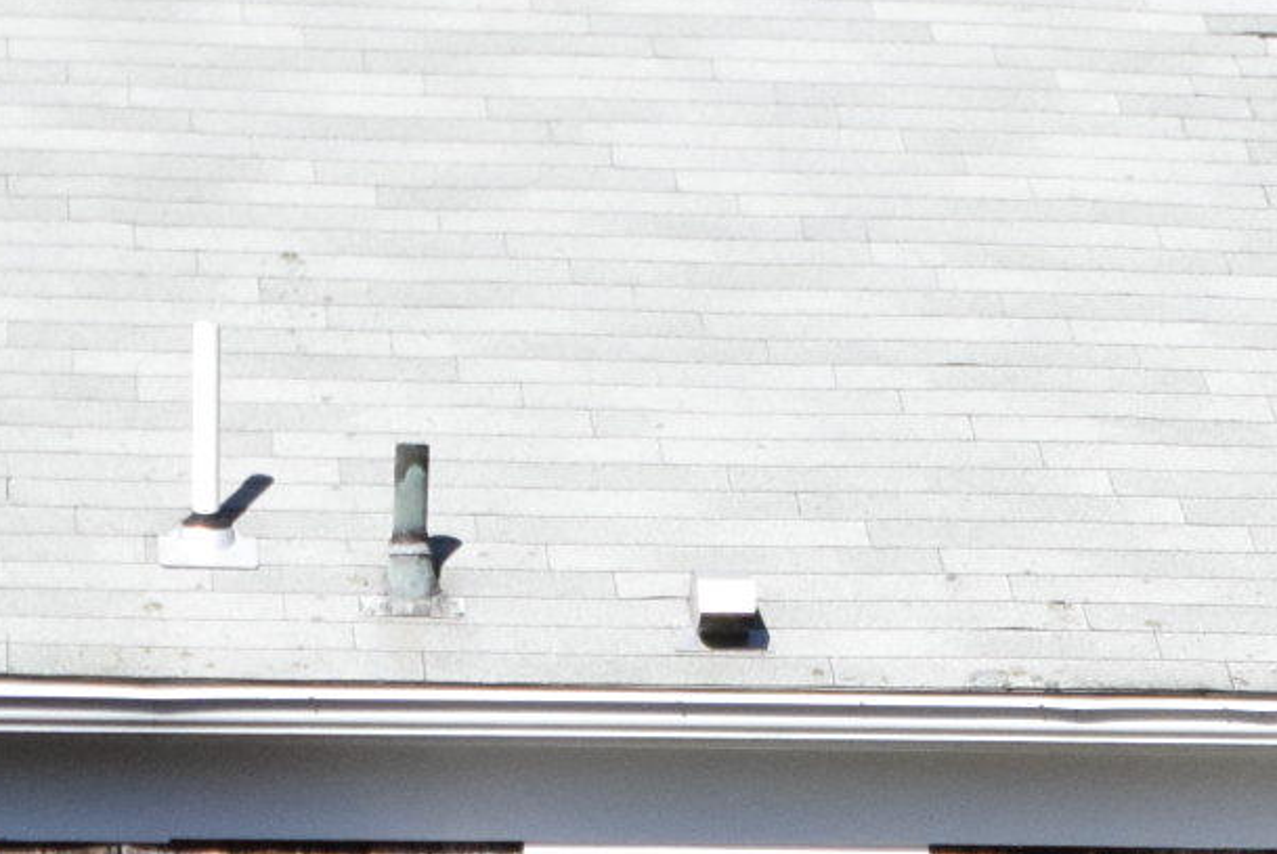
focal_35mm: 177
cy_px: 1330
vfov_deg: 7.6
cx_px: 1296
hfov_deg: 11.5
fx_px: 6283
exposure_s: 1/4000
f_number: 8
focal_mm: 24
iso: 1400
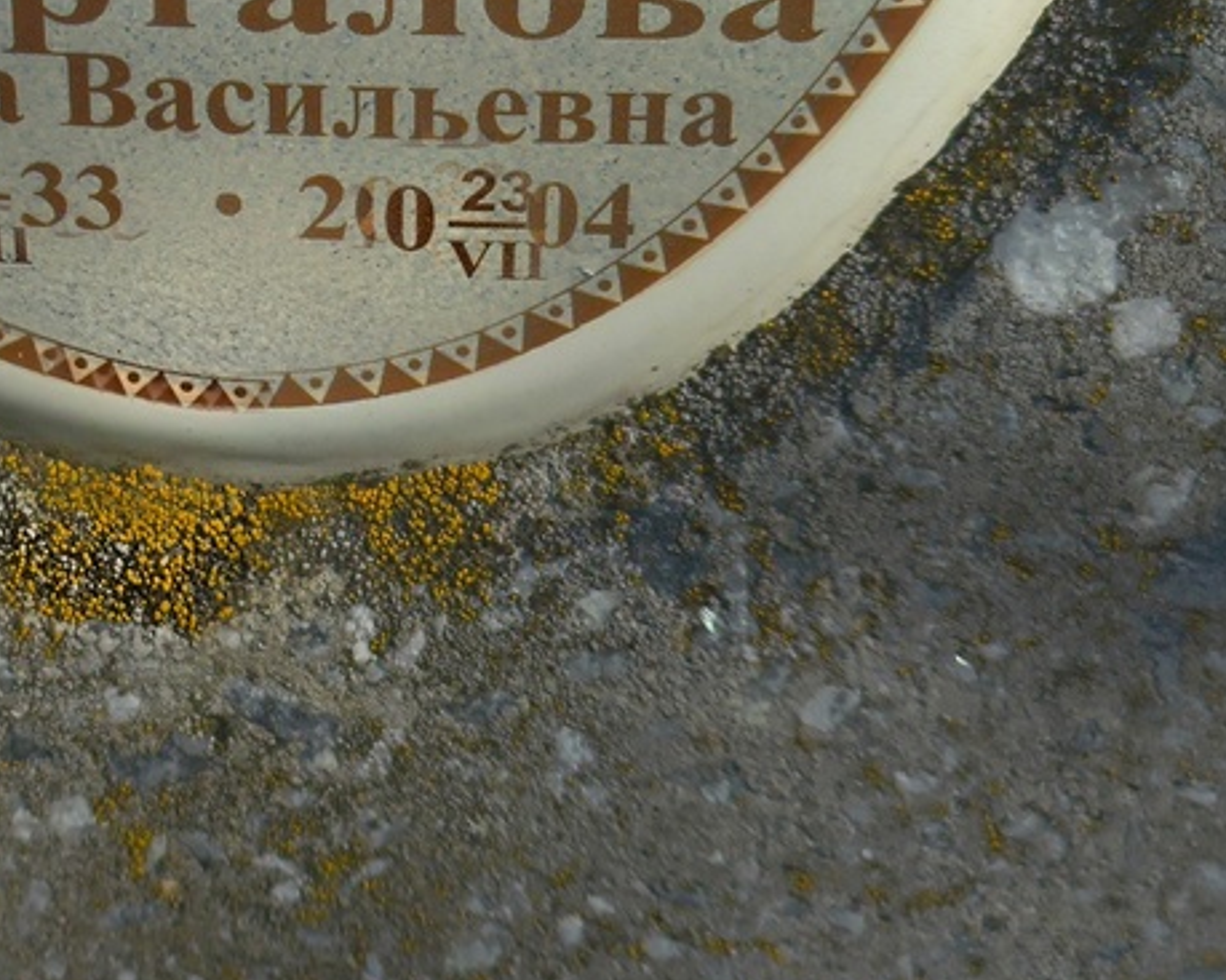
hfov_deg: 22.2
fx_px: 3084
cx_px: 220
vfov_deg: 18.0
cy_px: 323
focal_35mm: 85
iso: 50
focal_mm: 4.71
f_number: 1.7
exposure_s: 1/353
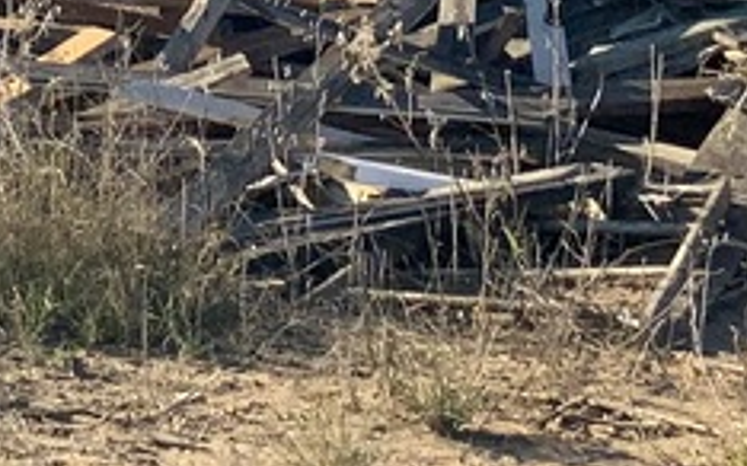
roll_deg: +0.2
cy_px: -549
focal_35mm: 189
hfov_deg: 10.9
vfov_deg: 6.7
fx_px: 3846
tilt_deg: -1.6
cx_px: -140
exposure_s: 1/1534
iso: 16
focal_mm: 3
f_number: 1.8
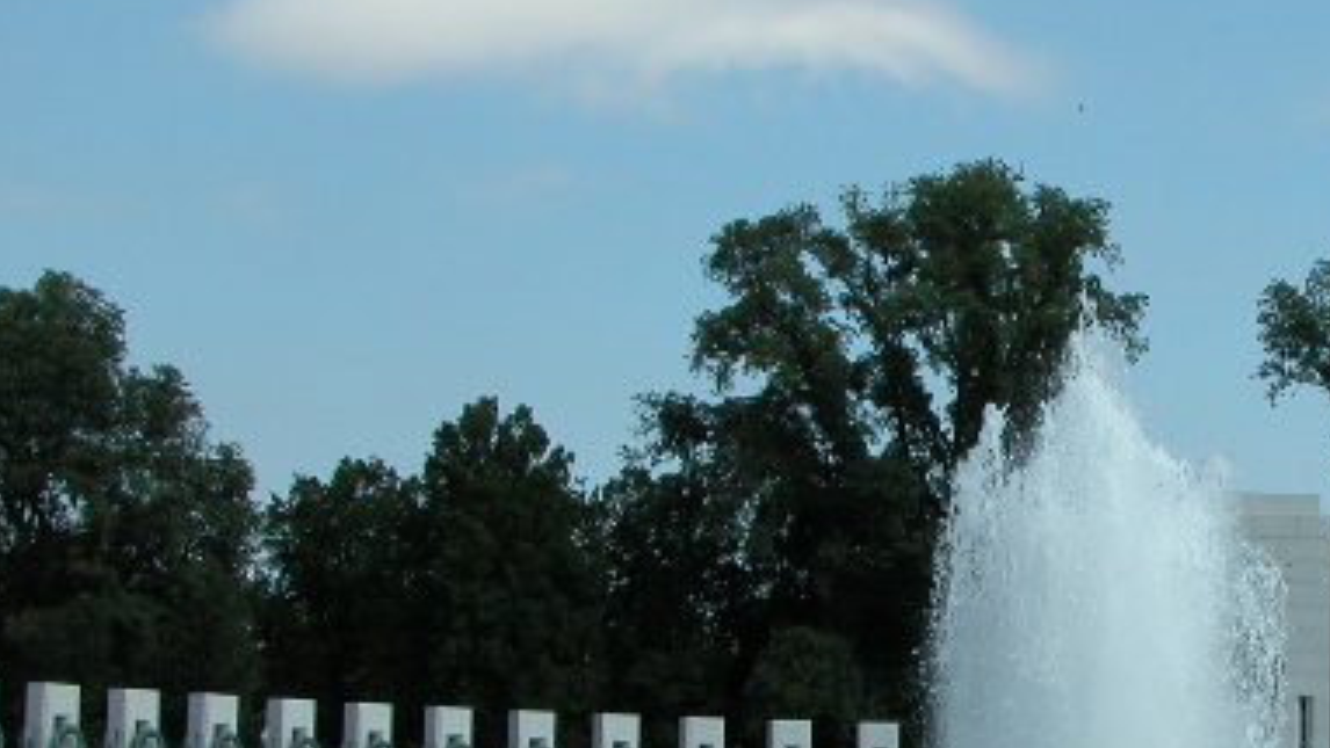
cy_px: 557
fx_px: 3139
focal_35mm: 89
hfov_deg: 23.3
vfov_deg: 13.6
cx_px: 1208
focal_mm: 10
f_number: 6.4
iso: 100
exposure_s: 1/346
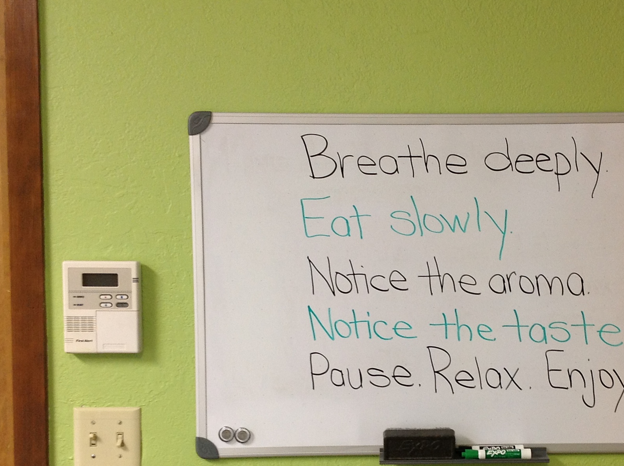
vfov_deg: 25.4
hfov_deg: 33.6
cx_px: 405
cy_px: 328
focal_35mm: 57
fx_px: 1026
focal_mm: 4.28
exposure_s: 1/15
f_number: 2.4
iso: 100
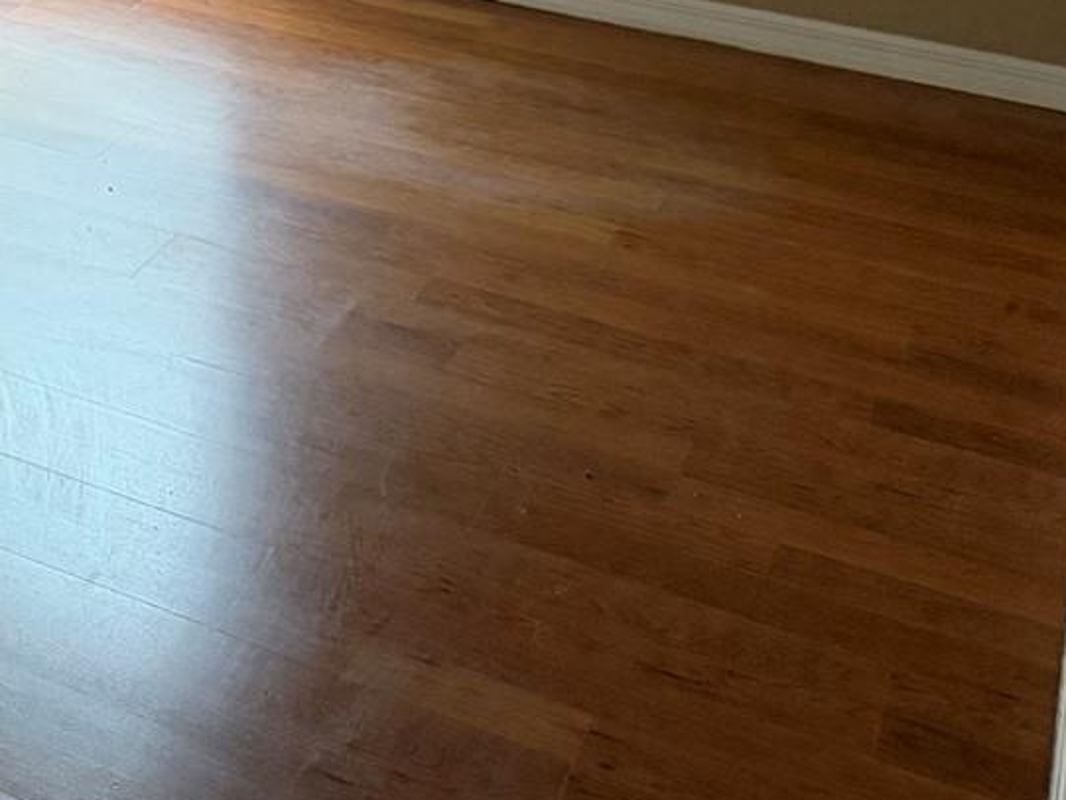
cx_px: -457
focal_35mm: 71
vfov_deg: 18.8
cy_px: -323
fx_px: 2187
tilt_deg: -9.5
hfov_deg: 23.0
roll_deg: -1.1
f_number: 1.78
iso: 640
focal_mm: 6.76
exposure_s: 1/60
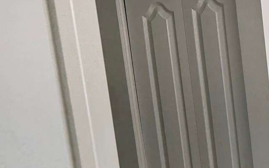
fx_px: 462
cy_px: 168
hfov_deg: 28.3
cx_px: 324
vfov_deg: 20.0
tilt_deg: -5.8
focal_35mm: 63
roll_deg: +5.1
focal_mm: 6.76
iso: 200
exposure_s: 1/224
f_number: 1.78
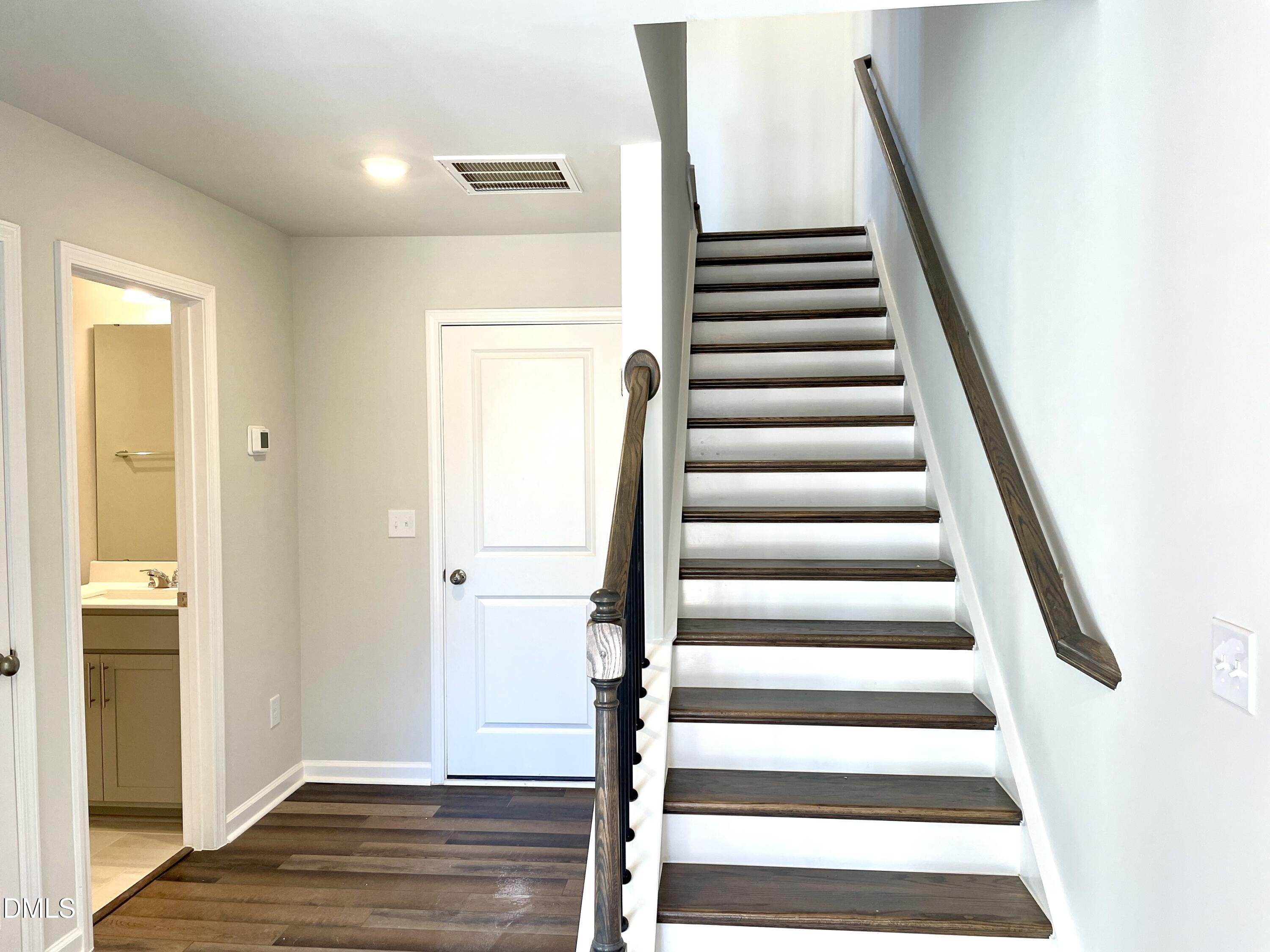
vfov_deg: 53.1
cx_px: 635
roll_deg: +0.6
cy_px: 476
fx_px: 954
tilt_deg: -1.7
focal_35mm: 26
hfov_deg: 67.3
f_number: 1.6
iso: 80
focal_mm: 4.2
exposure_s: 1/120
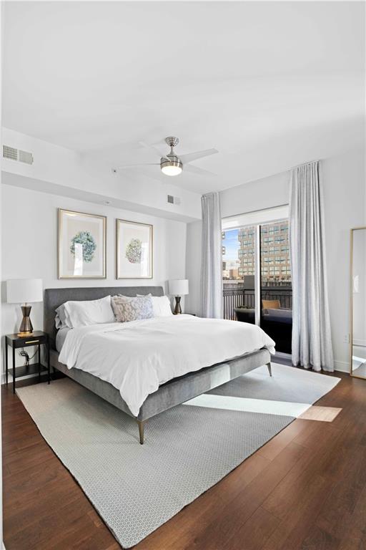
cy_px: 275
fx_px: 259
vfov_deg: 93.3
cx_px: 183
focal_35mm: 17
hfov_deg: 70.4
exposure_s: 1/3
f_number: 11
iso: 400
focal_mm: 17
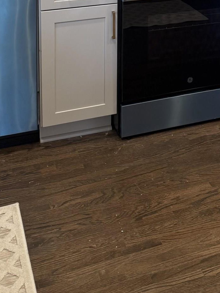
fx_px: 500
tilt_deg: -8.7
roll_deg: +0.2
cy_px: -66
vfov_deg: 28.2
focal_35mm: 59
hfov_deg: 24.4
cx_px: 182
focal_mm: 6.76
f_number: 1.78
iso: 200
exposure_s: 1/132
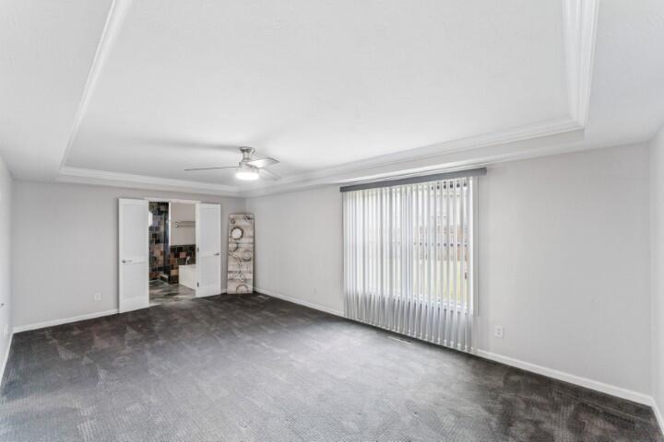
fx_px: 258
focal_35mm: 14
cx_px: 332
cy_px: 221
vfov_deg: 81.2
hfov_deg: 104.3
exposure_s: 1/13
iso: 400
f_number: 13
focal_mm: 14
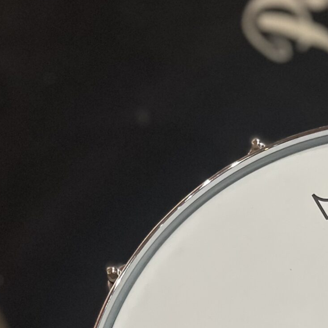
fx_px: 858
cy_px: 415
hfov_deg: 20.2
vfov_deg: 20.0
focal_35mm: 80
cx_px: 400
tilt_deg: -80.7
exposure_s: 1/50
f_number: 1.6
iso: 400
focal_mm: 5.1
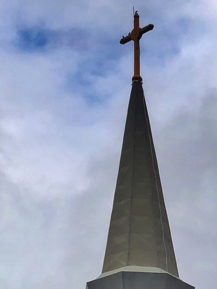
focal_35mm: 172
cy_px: 453
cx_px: 239
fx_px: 1438
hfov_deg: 8.6
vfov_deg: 11.0
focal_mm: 6
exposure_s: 1/1453
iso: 16
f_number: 2.4
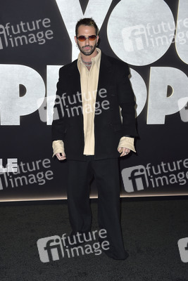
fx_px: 391
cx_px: 94
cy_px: 140
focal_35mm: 50
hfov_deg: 27.0
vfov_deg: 39.6
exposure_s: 1/250
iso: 500
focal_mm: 50
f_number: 6.3
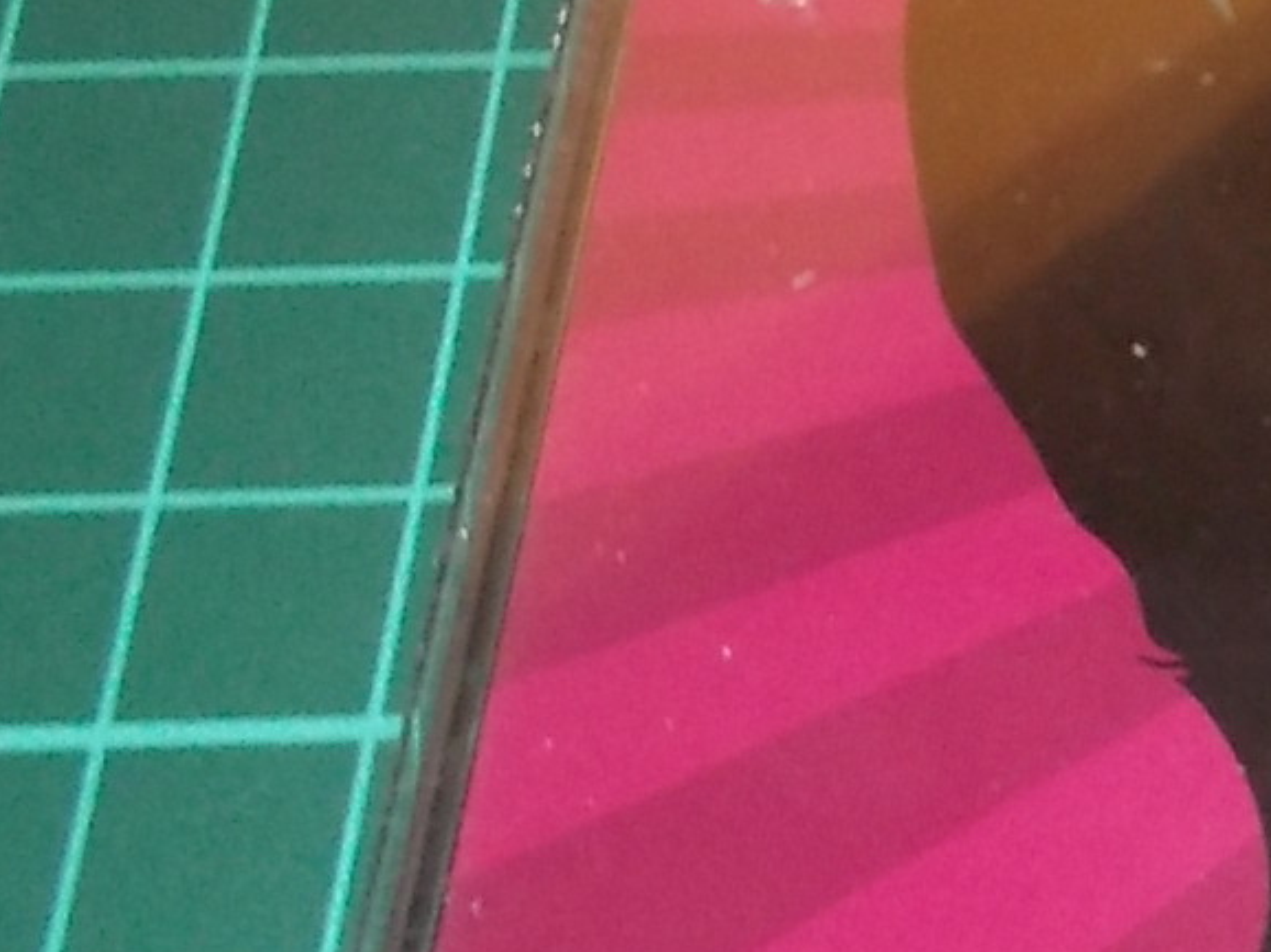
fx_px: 4184
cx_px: 2474
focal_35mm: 114
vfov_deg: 13.0
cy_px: 427
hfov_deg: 14.6
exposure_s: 1/30
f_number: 3.3
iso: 200
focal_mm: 4.1
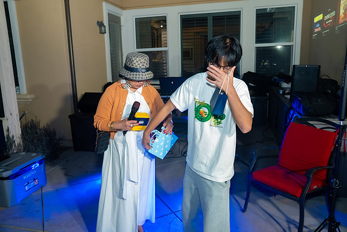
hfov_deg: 67.4
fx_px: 260
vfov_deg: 48.0
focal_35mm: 27
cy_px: 116
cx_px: 174
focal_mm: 27
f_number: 2.8
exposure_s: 1/160
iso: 1600
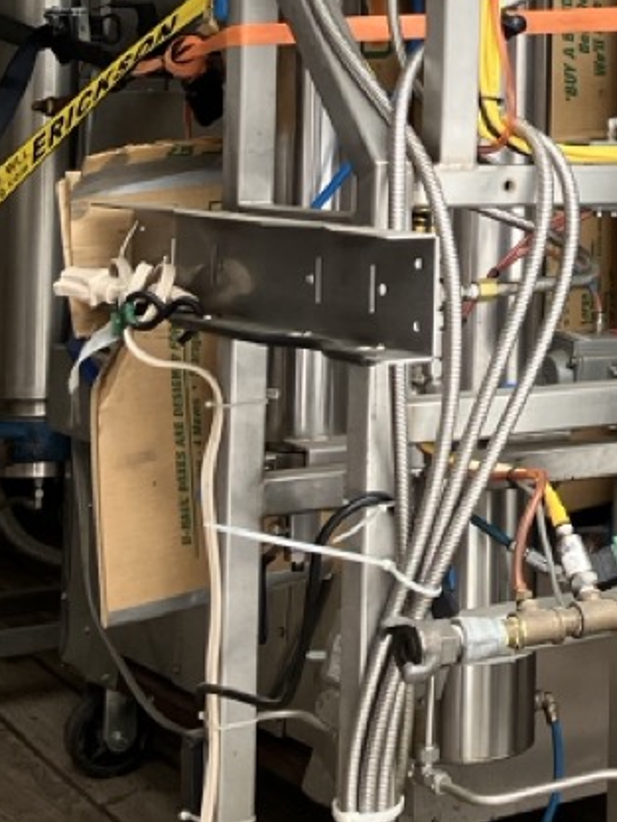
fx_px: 2043
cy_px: 43
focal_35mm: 86
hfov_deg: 16.5
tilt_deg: +0.1
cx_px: 739
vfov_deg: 22.1
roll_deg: -1.9
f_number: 1.8
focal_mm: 3.99
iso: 80
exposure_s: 1/121
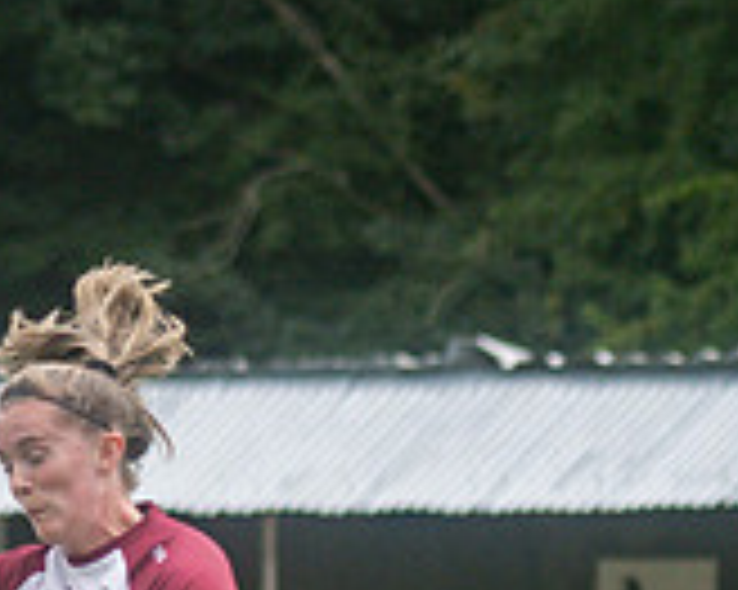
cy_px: 920
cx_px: 529
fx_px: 17420
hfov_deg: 2.4
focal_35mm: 798
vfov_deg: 1.9
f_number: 4
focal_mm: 120
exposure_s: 1/1000
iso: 360
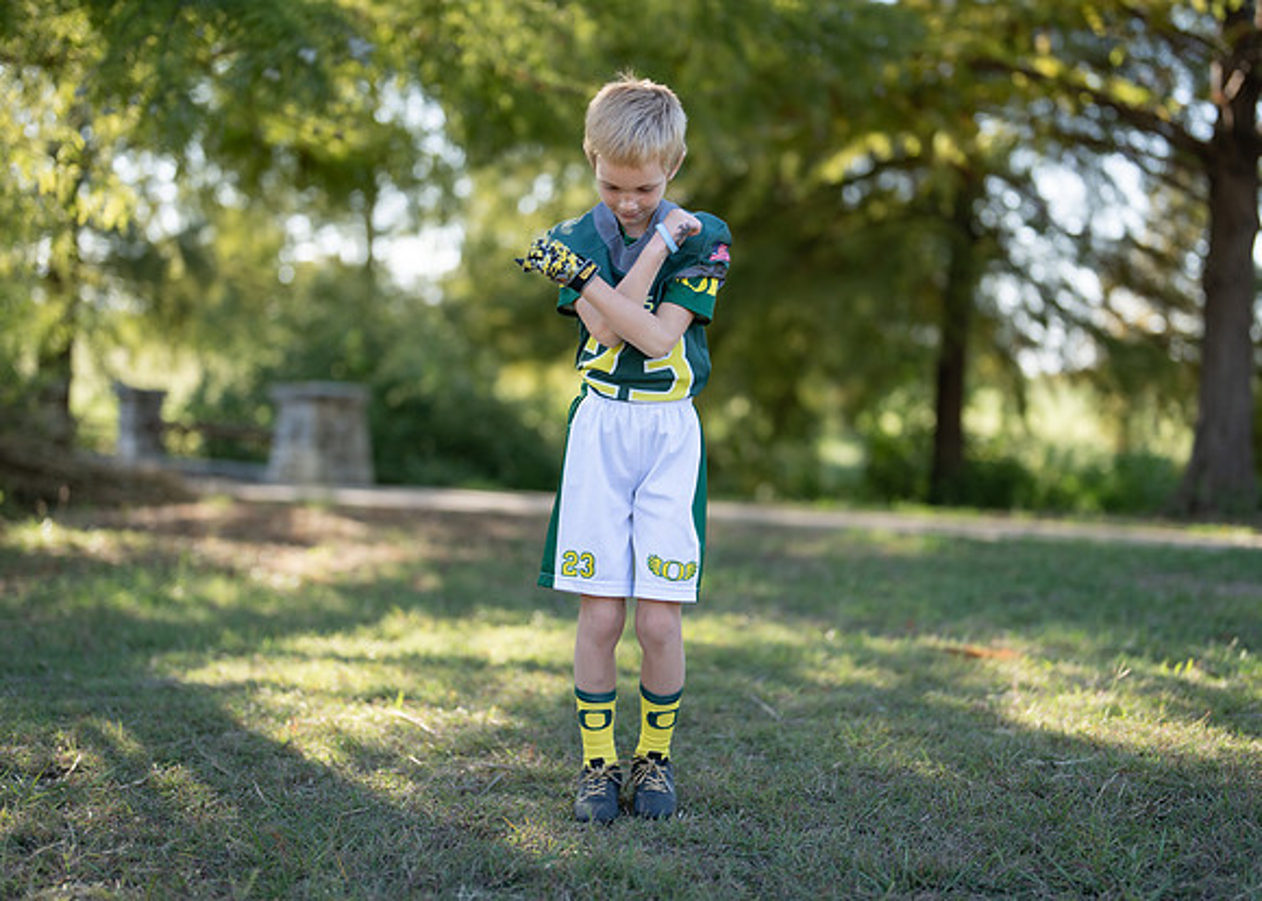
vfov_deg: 24.6
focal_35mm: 58
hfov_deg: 34.0
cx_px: 631
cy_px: 438
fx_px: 2066
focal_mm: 50
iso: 100
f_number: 1.2
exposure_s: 1/1250
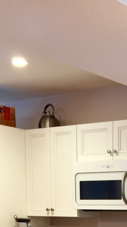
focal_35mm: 84
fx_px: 503
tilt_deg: -8.9
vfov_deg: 22.4
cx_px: 131
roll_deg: -1.2
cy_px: 302
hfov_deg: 14.1
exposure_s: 1/30
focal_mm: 4.15
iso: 80
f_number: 2.2
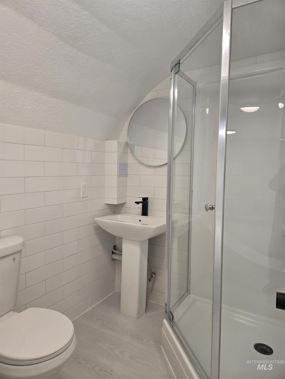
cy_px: 190
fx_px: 252
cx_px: 142
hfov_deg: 58.9
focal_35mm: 23
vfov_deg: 73.9
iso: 160
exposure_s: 1/120
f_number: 1.8
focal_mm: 5.4
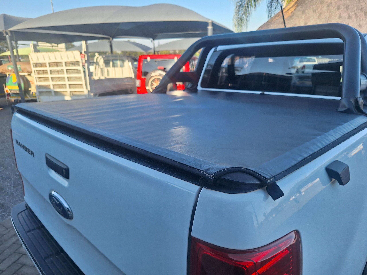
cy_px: 138
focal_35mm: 23
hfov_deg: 73.9
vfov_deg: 58.9
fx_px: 244
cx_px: 184
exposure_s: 1/633
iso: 40
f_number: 1.8
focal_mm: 5.54
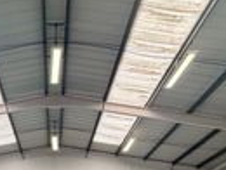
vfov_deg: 27.7
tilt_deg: +6.7
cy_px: 224
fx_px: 281
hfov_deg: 42.1
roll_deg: +1.1
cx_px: 50
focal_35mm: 43
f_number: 2.2
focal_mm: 2.22
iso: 80
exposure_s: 1/100
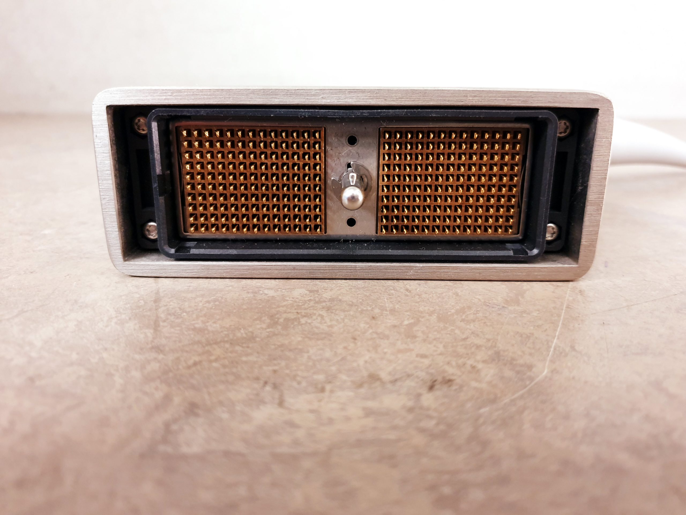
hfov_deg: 67.3
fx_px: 515
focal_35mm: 26
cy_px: 258
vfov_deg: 53.1
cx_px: 343
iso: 250
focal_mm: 4.3
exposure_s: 1/33
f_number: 1.5
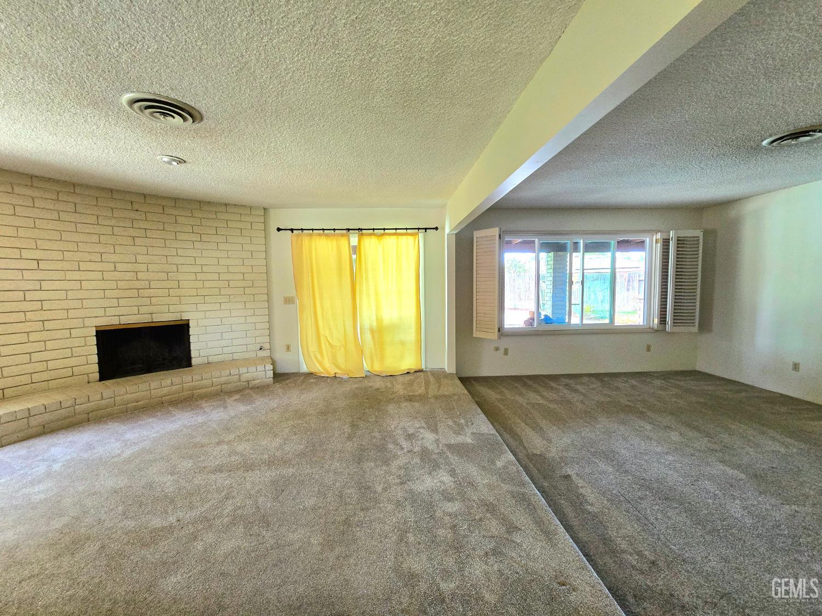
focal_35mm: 13
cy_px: 308
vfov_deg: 89.9
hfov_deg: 106.2
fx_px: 309
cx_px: 411
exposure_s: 1/60.2
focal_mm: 2.2
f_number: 2.2
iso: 250
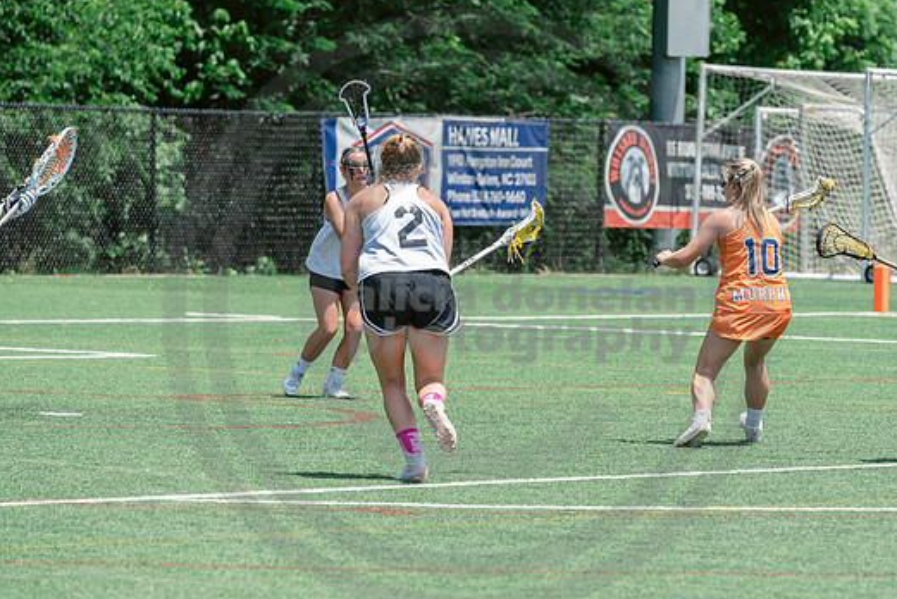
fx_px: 7454
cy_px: 292
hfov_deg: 6.9
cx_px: 630
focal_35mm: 299
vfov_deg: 4.6
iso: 400
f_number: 5
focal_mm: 200
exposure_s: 1/1600
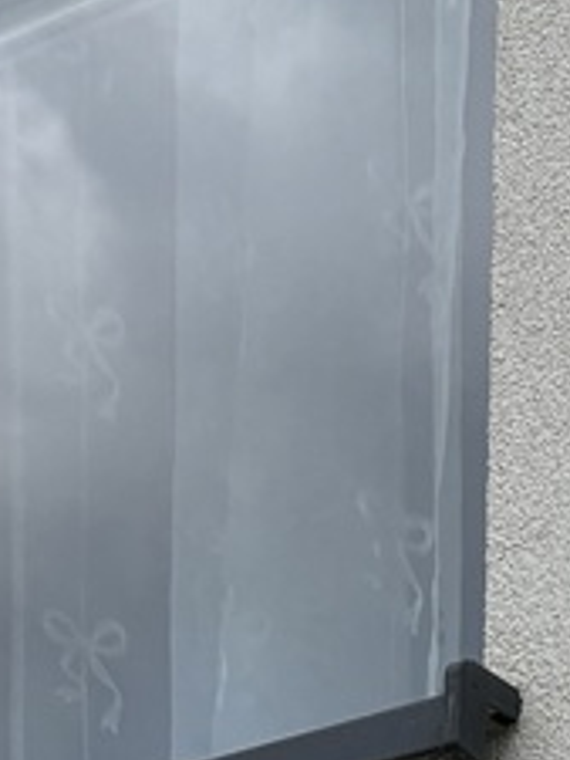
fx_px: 3378
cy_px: 2052
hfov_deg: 9.2
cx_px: 1056
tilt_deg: +4.8
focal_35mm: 154
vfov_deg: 10.3
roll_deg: -1.6
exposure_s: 1/2342
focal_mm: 5.96
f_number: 1.6
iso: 50
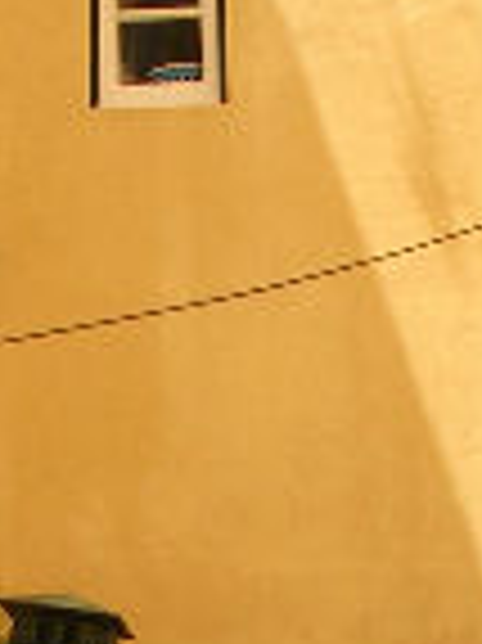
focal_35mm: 136
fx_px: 2529
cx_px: 428
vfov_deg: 13.4
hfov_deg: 10.8
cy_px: 1072
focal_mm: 5.8
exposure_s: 1/152
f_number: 5.6
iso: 50
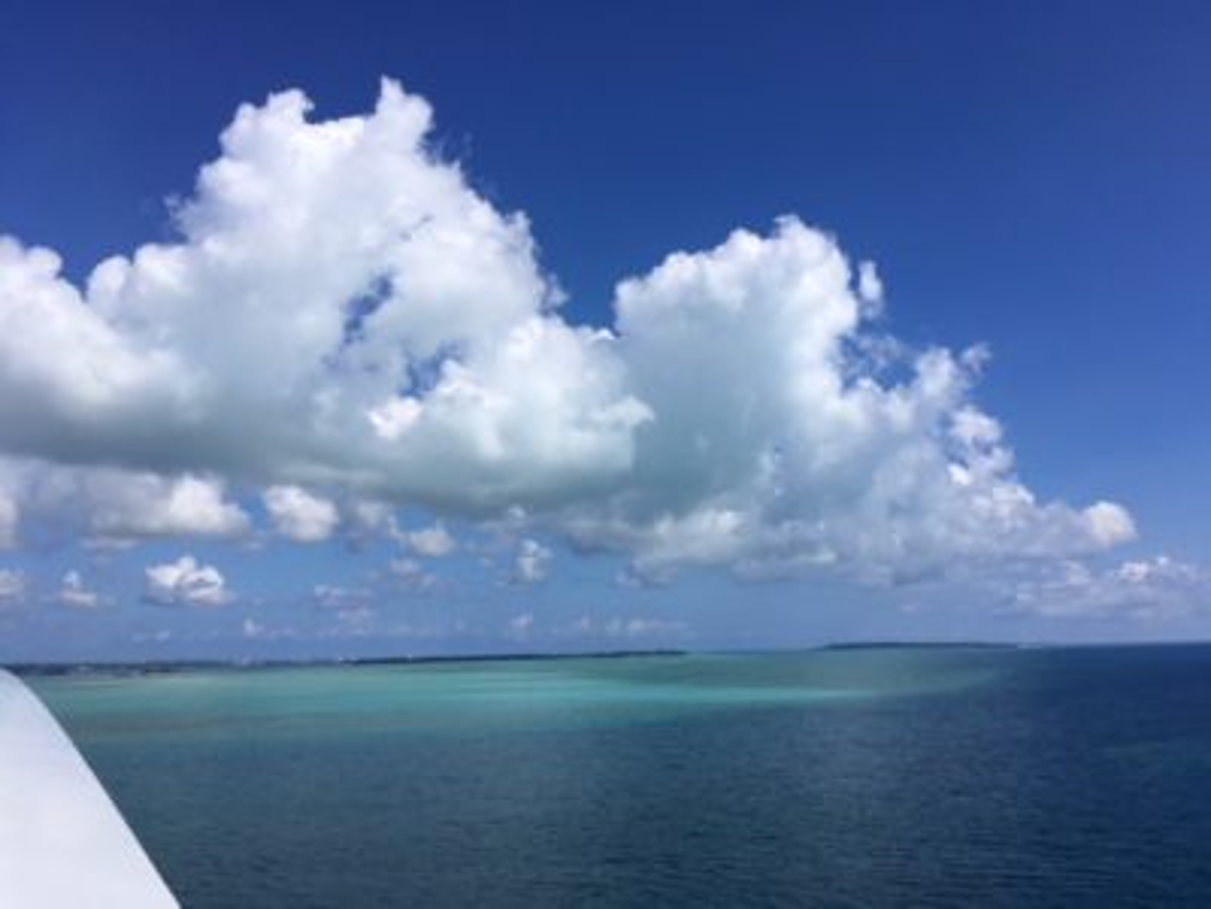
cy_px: 454
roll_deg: +1.5
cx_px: 606
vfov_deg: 48.2
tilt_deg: +9.3
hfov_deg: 61.7
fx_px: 1015
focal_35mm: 29
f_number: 2.2
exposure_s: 1/3846
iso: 25
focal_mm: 4.15
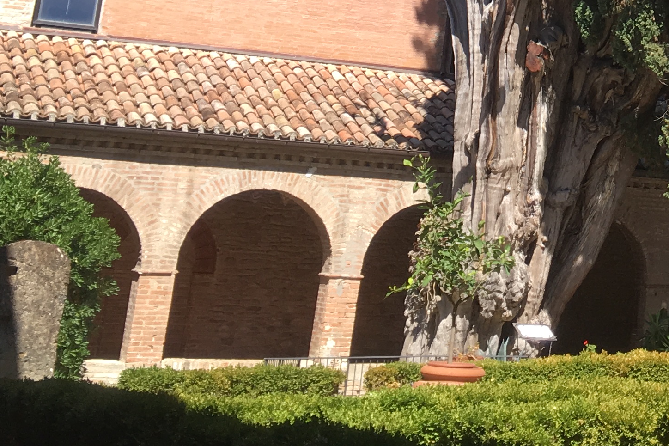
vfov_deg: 15.0
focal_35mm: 84
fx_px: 1561
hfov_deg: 22.3
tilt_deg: +19.2
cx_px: 803
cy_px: -246
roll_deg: -1.6
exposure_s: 1/739
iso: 25
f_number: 2.2
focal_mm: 4.15
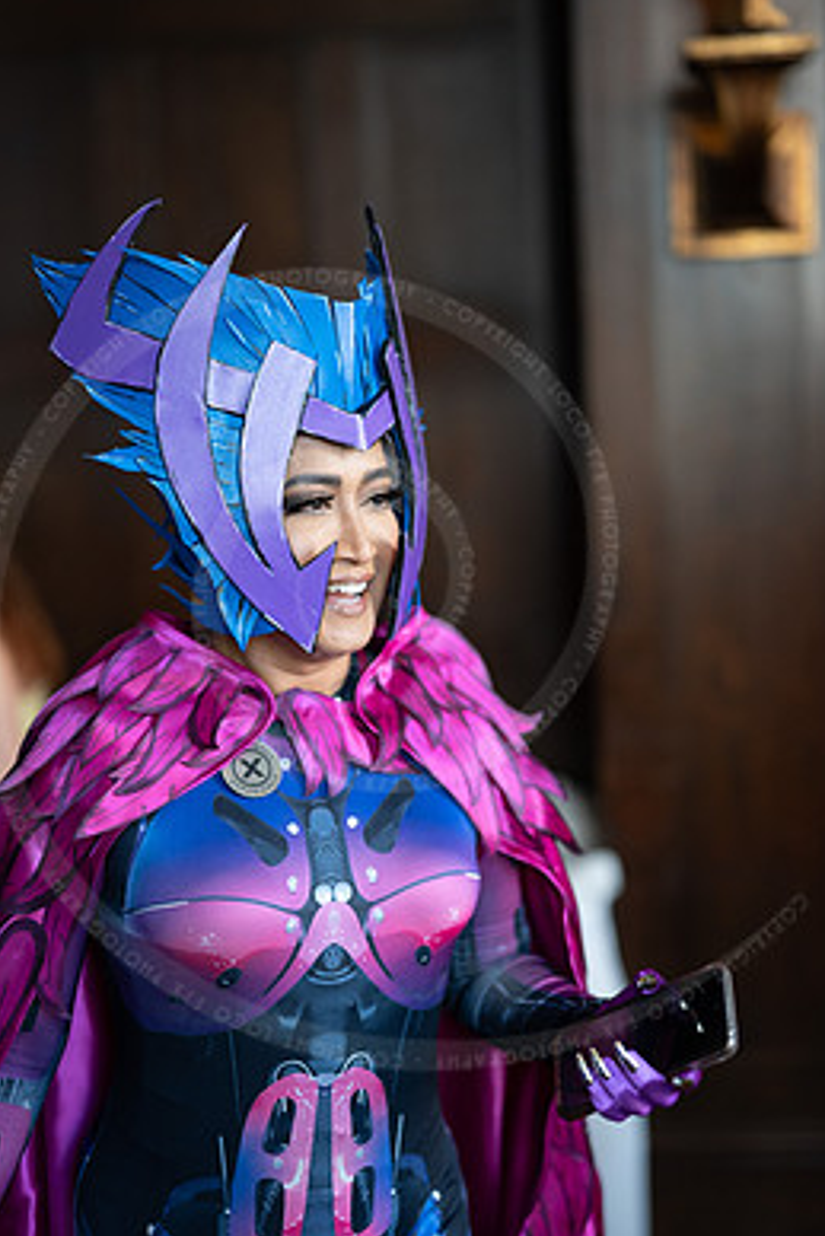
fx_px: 1992
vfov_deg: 34.5
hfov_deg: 23.4
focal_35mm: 58
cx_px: 398
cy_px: 656
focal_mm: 50
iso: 1000
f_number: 1.2
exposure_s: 1/500
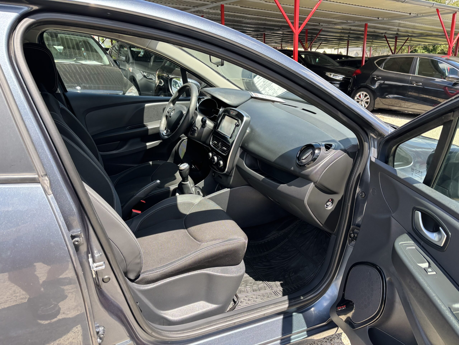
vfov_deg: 53.1
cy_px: 172
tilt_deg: -15.4
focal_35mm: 26
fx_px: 345
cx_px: 230
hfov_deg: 67.3
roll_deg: +1.6
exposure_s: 1/384
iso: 50
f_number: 1.6
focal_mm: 5.96
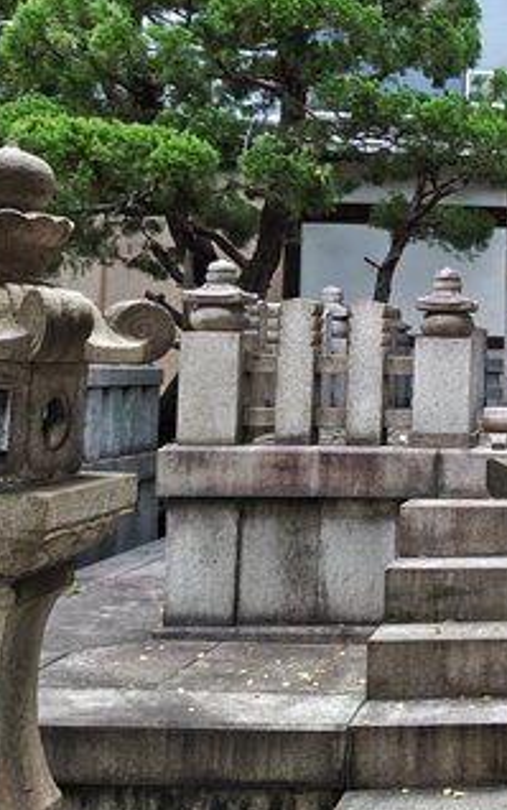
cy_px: 311
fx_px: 1082
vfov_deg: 40.8
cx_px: 711
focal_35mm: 49
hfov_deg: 22.6
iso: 103
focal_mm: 5.56
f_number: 1.9
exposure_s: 1/120
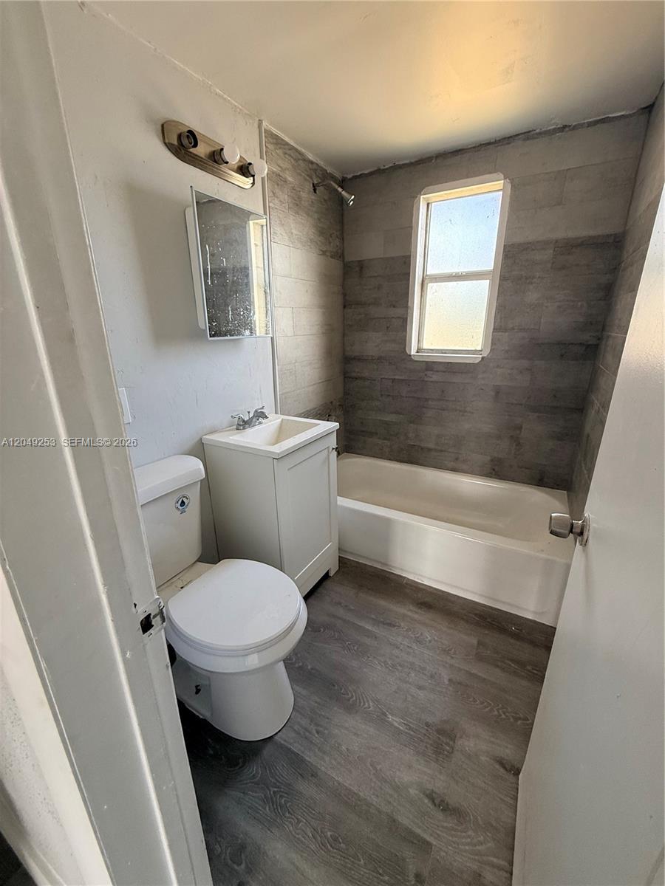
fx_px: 359
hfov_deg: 85.7
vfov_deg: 102.1
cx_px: 332
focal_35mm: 14
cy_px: 443
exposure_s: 1/99
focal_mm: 2.22
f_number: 2.2
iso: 160
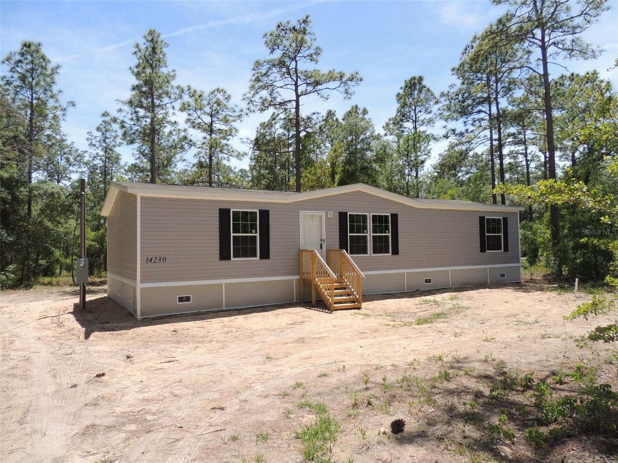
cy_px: 232
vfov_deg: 56.8
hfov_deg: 71.6
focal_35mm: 24
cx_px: 309
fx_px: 428
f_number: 3
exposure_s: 1/1000
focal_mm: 4.3
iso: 100
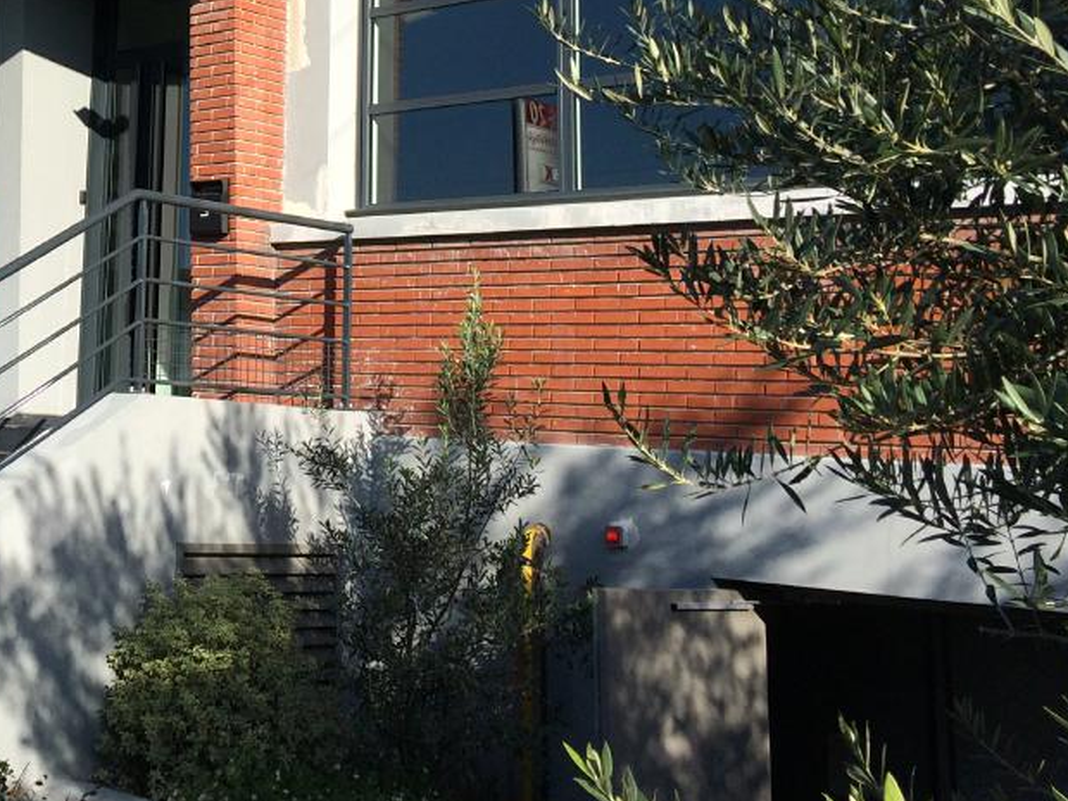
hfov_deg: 30.2
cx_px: 35
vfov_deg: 23.5
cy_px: 16
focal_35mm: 60
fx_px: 1851
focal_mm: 4.15
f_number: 2.2
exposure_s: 1/1709
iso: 32
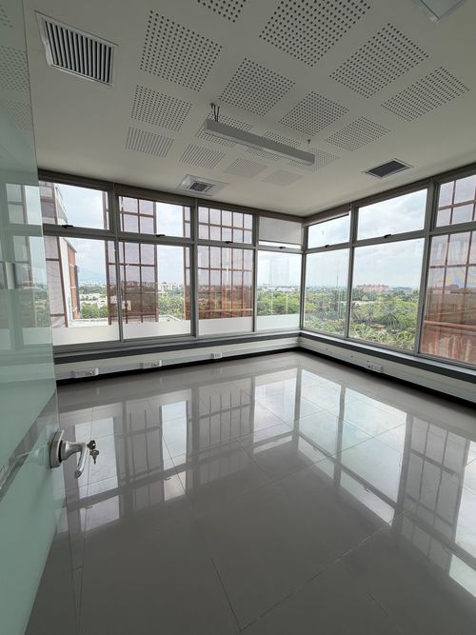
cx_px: 238
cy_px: 318
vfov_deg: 102.1
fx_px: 257
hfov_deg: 85.7
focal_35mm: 14
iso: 32
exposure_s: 1/120
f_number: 2.2
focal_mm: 2.22
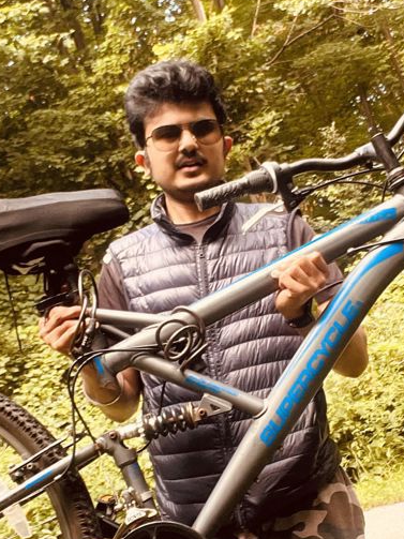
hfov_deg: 40.6
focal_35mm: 35
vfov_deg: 52.6
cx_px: 227
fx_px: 545
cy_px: 247
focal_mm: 2.71
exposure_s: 1/105
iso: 100
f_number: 2.2
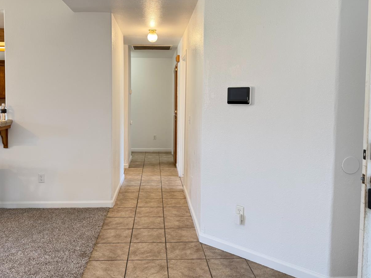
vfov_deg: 46.6
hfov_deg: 59.8
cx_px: 167
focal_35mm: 30
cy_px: 115
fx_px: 322
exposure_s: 1/60
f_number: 1.78
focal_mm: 6.76
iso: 200
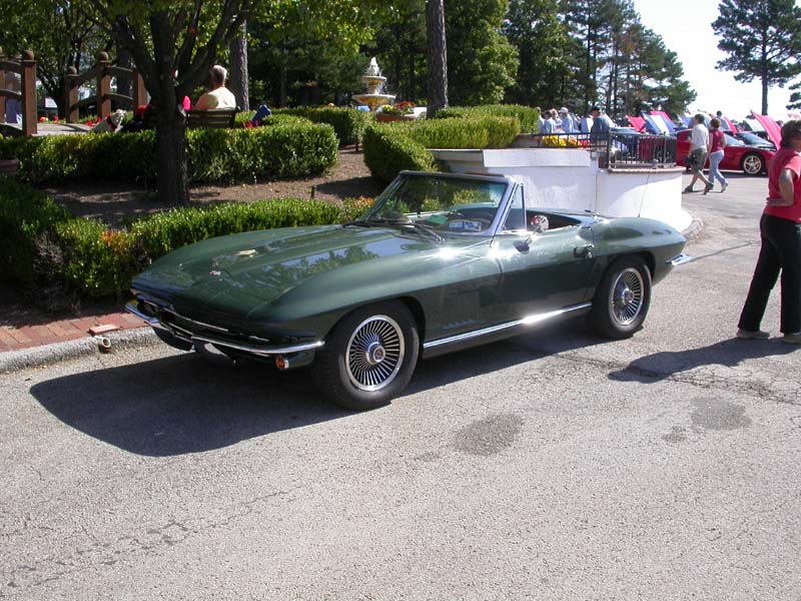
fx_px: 879
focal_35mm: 38
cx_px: 400
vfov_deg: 37.7
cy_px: 300
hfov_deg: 49.0
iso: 100
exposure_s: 1/278
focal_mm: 7.85
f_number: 6
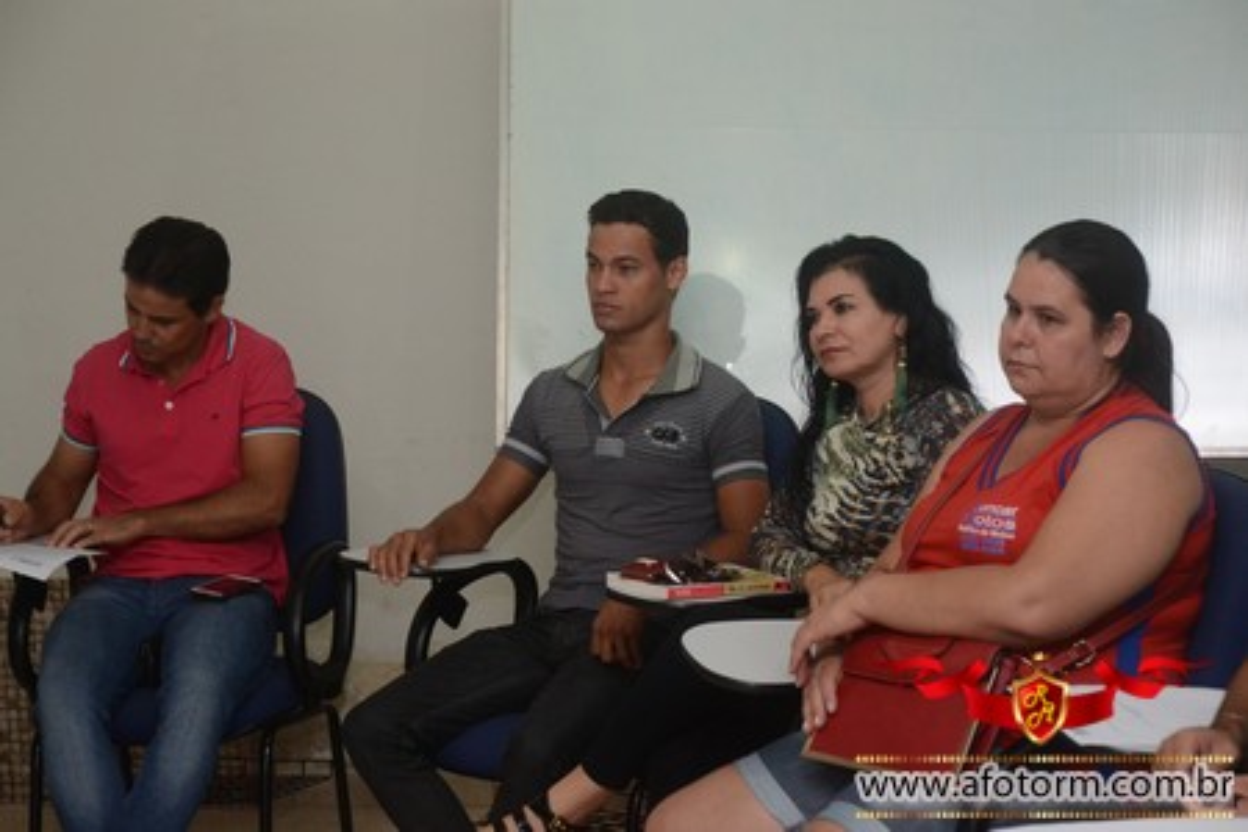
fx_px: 3224
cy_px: 416
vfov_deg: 14.7
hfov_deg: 21.9
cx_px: 624
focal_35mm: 93
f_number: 5
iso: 1600
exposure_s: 1/125
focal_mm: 62
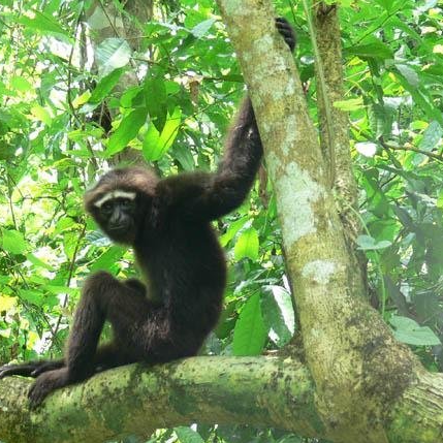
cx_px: 185
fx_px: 2577
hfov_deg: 9.8
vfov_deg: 9.8
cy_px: 222
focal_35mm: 178
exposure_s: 1/30
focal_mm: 24.9
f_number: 3.6
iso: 80
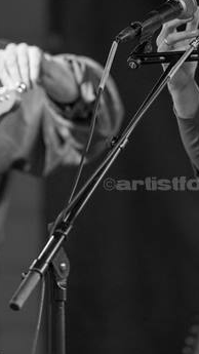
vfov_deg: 3.3
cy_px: 109
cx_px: 111
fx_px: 6155
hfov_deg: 1.9
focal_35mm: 656
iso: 2000
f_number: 2.8
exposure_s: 1/1000
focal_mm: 300
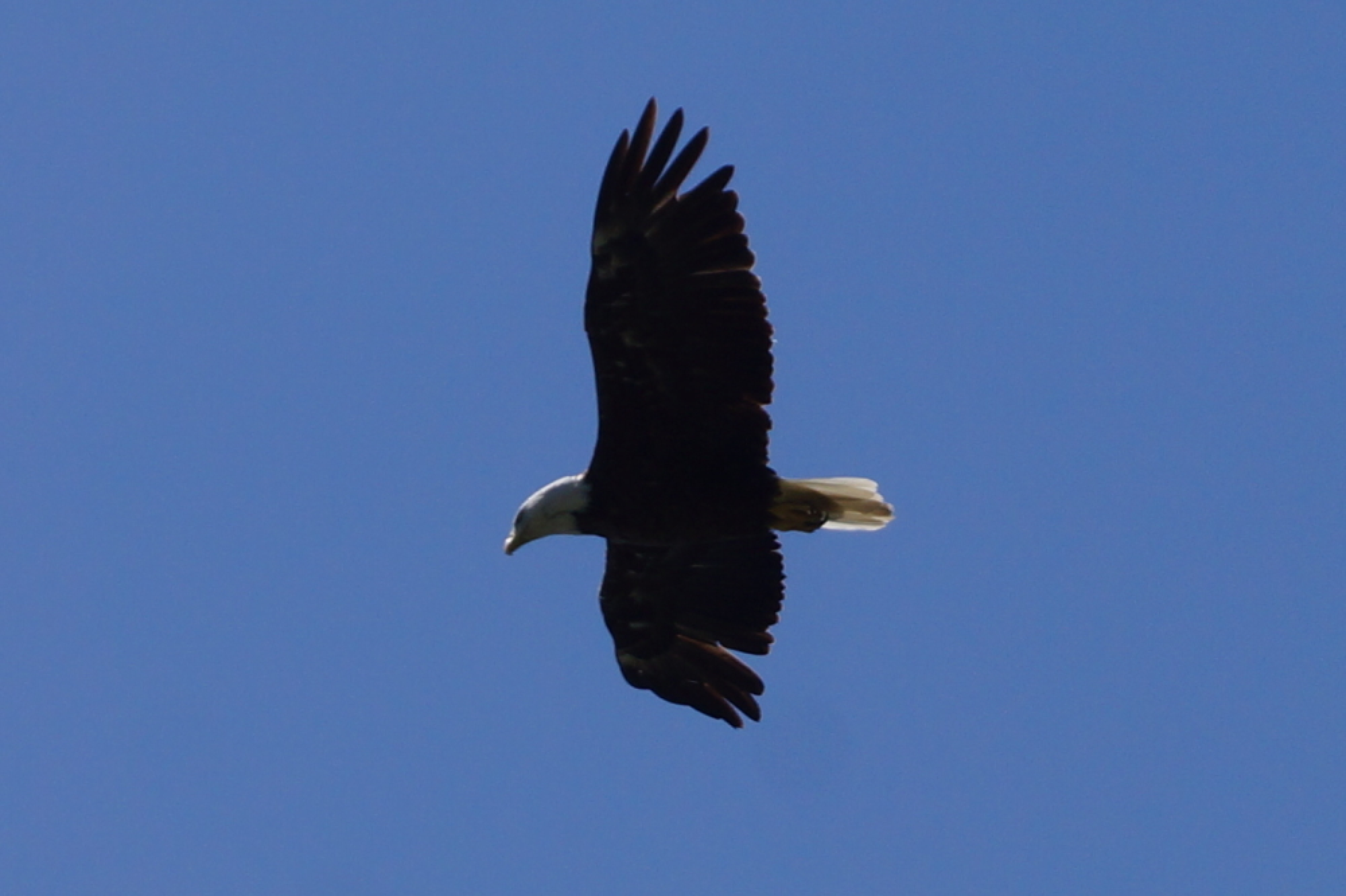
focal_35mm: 195
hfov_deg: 10.6
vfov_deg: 7.0
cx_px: 673
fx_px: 7288
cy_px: 448
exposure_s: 1/250
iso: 100
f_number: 8
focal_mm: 130
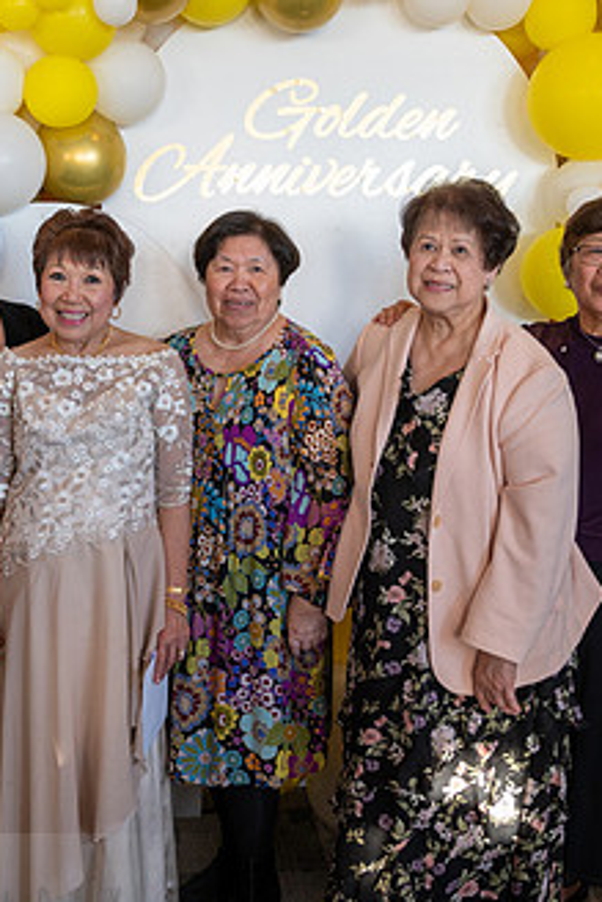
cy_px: 410
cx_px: 217
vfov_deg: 43.5
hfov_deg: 29.7
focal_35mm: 45
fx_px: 1127
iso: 1000
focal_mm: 25.5
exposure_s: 1/100
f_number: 4
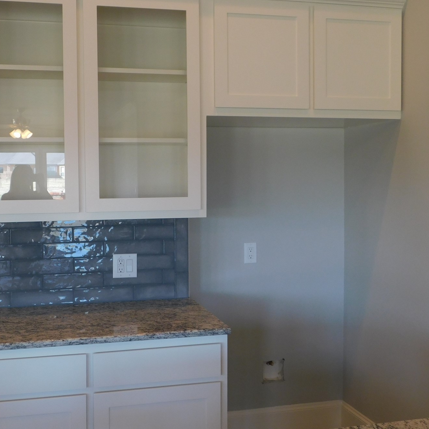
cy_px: 195
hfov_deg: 40.6
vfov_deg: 40.9
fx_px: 575
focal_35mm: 41
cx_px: 162
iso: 140
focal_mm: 5.3
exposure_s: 1/30
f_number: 3.2
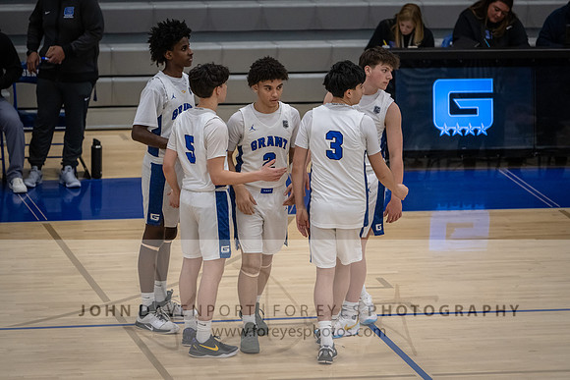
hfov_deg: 9.1
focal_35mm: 226
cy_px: 170
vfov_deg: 6.1
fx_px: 3580
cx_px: 285
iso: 4000
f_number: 2.8
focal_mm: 200
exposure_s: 1/1000
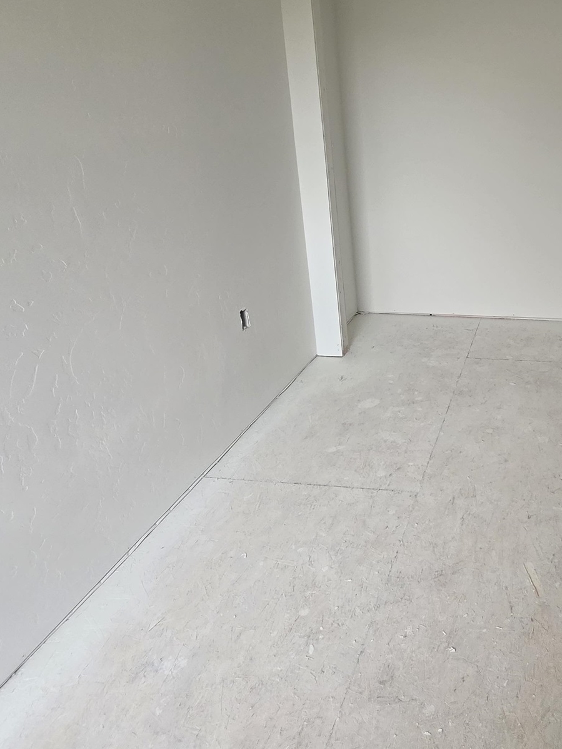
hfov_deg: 49.6
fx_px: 541
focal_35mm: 25
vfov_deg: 68.4
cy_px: 283
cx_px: 494
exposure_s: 1/120
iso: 250
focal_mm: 2.2
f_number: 1.9
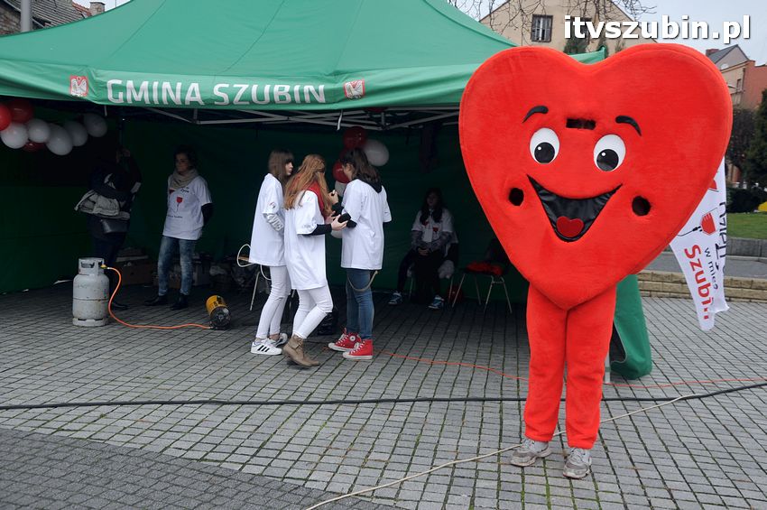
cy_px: 255
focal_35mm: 38
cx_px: 384
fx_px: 798
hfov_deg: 51.3
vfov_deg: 35.4
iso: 200
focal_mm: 25
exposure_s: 1/160
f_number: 6.3
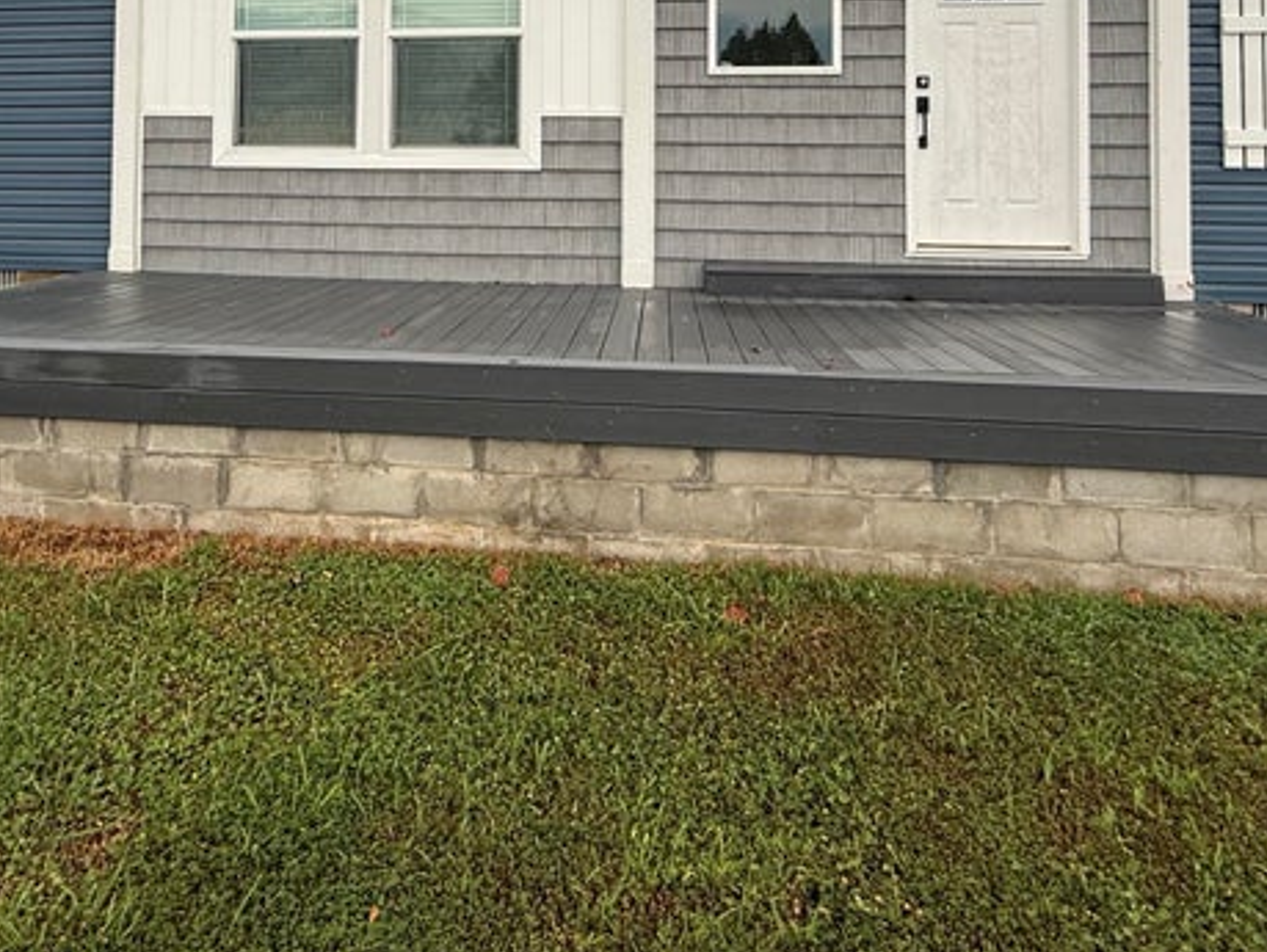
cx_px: 531
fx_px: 952
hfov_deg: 66.8
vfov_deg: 48.5
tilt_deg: +1.9
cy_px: 127
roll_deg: -0.8
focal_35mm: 26
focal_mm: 2.22
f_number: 2.2
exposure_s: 1/212
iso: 50
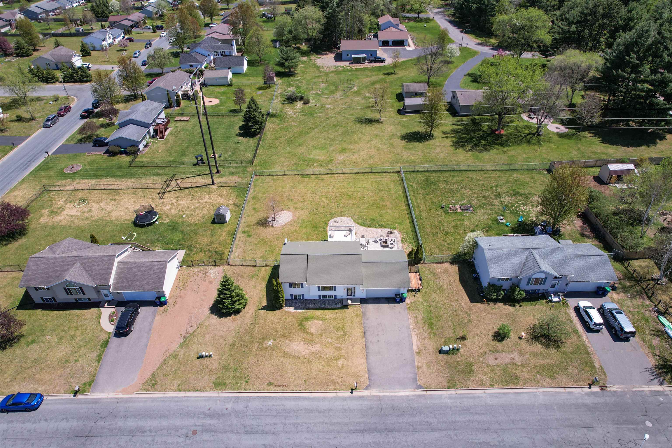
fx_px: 411
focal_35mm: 22
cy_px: 224
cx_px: 336
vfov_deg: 57.2
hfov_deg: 78.6
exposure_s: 1/1600
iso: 100
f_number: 2.8
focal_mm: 8.38
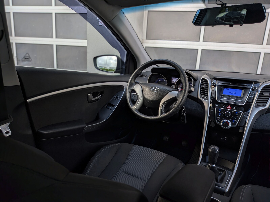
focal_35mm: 24
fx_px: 187
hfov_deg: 71.6
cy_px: 101
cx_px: 135
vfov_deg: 56.8
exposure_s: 1/300
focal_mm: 4.53
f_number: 1.7
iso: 30
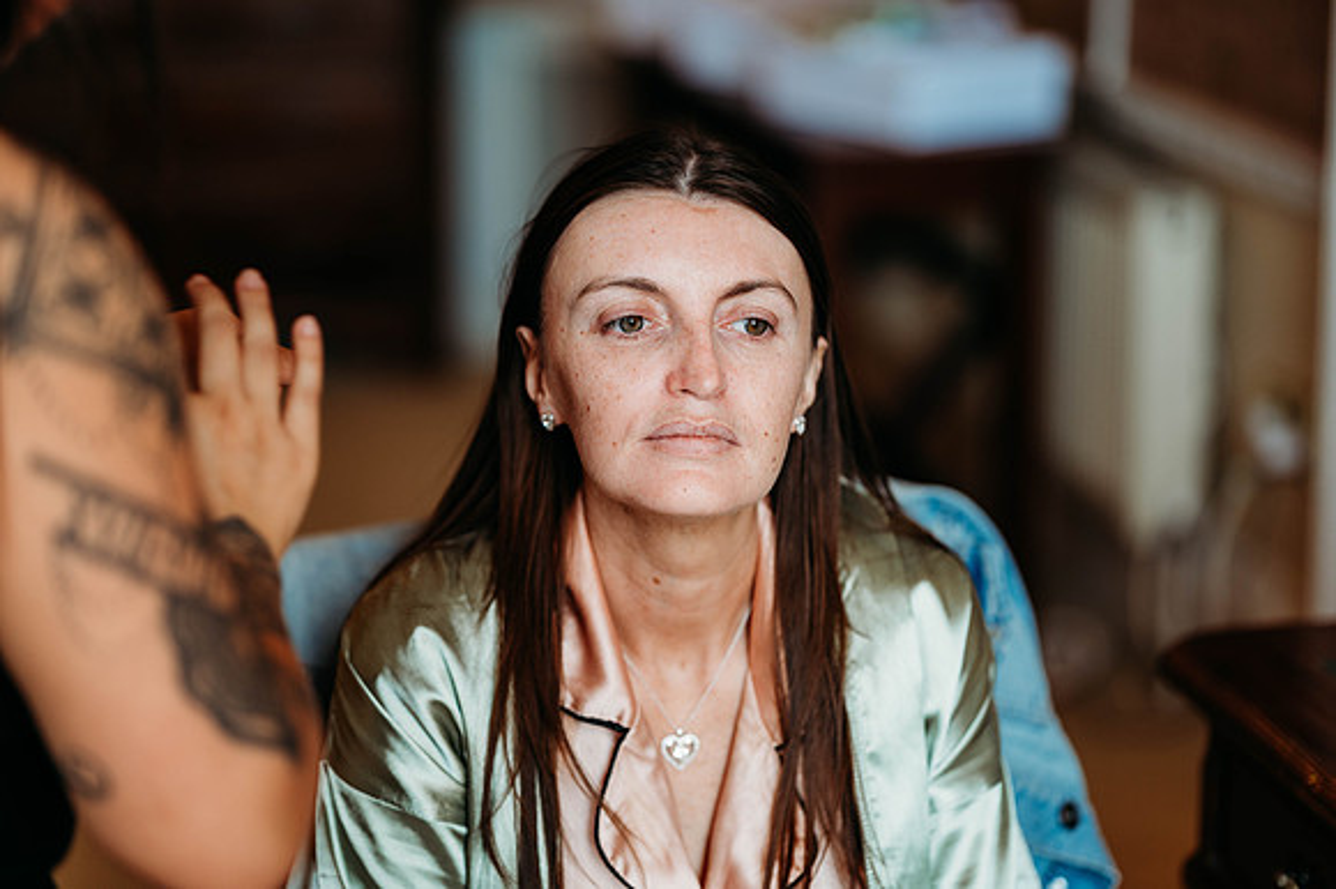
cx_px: 668
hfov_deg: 23.9
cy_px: 444
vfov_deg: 16.1
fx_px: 3153
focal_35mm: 85
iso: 320
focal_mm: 85
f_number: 1.8
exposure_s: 1/200
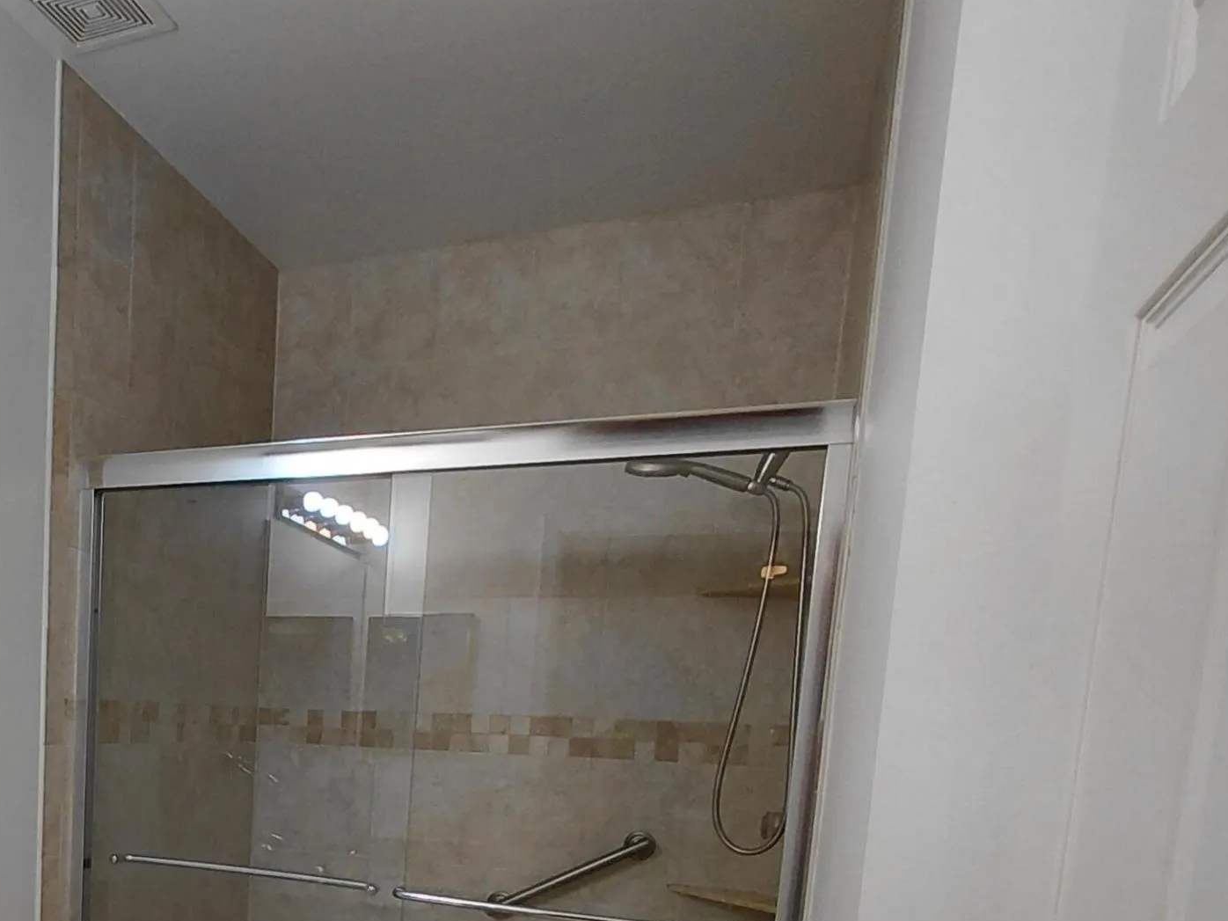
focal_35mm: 33
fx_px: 1171
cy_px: 857
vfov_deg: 39.3
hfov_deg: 49.8
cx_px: 142
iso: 64
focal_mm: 1.64
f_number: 2.2
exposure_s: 1/120
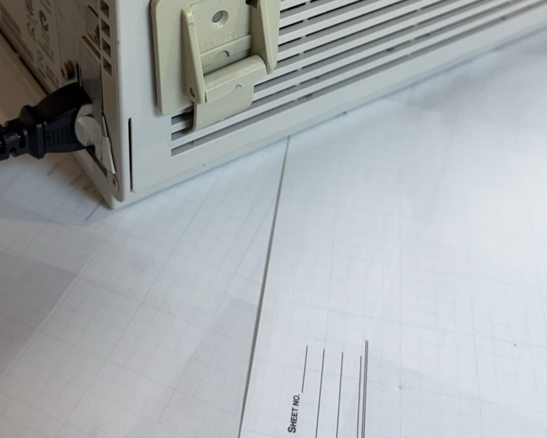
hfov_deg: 39.3
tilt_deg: -35.8
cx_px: 216
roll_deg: -1.8
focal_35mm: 47
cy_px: 37
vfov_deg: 30.6
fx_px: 761
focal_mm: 6.76
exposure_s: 1/120
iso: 80
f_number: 1.78
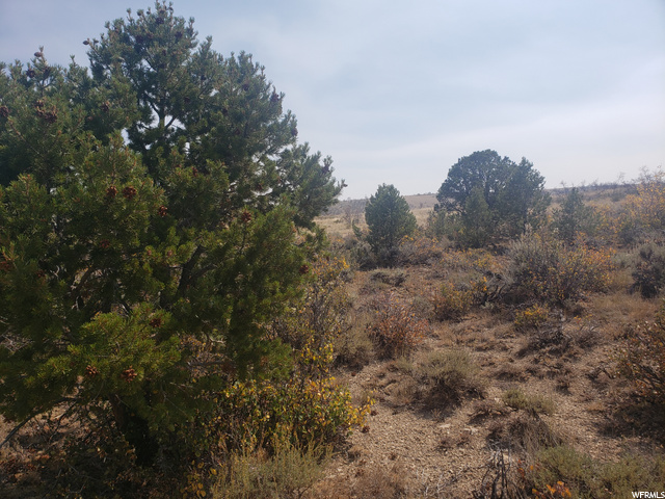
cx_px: 332
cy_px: 250
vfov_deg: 53.1
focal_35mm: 26
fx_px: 499
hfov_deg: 67.3
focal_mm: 4.3
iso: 50
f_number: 2.4
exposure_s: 1/2188
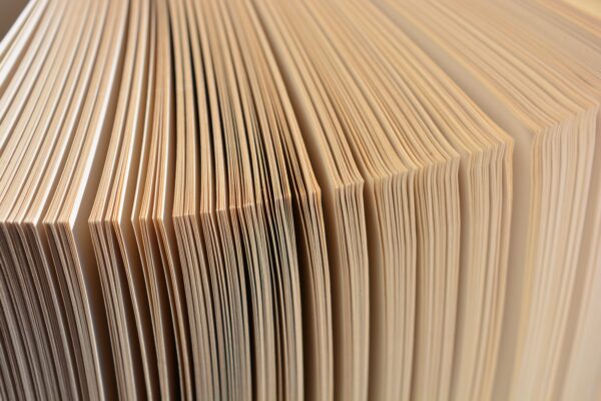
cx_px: 300
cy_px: 200
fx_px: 1377
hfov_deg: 24.6
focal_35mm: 82
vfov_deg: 16.6
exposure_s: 1/320
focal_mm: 55
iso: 100
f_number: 8
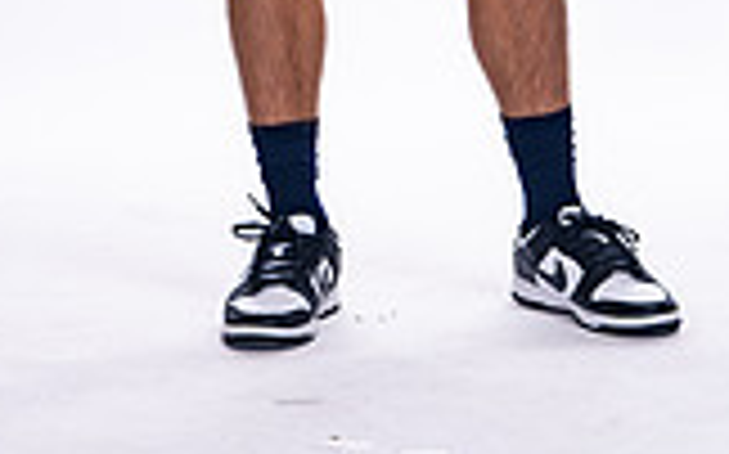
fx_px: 5519
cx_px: 392
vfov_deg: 4.6
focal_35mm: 278
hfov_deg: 7.6
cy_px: -494
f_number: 6.3
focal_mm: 98
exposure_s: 1/250
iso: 400
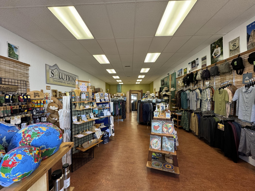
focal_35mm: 14
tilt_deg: +0.2
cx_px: 128
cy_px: 96
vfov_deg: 85.7
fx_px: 103
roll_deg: +0.4
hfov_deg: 102.1
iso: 160
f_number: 2.2
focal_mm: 2.22
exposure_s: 1/60
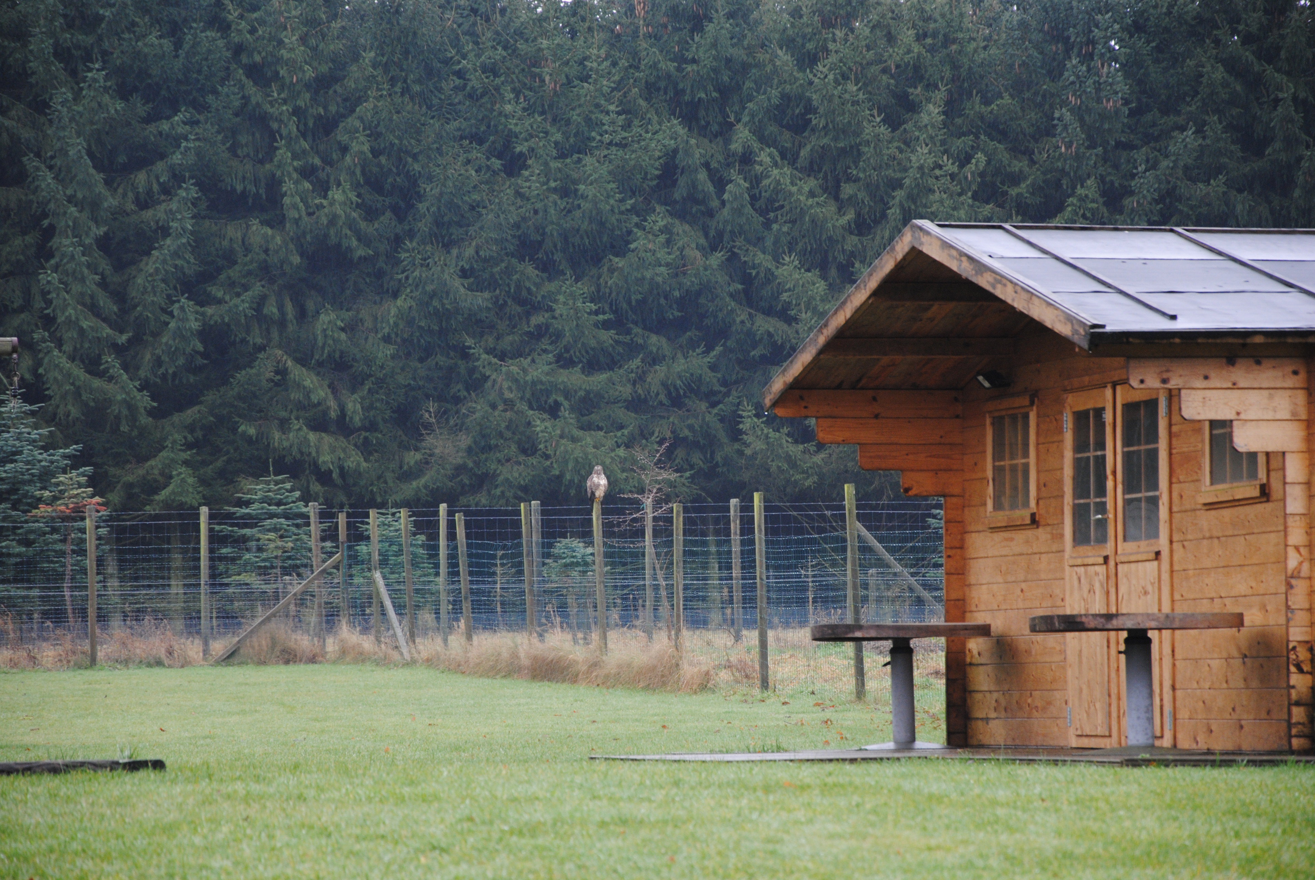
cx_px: 658
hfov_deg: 13.0
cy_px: 440
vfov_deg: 8.7
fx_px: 5760
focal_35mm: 158
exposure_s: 1/25
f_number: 5.6
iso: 400
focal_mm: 105
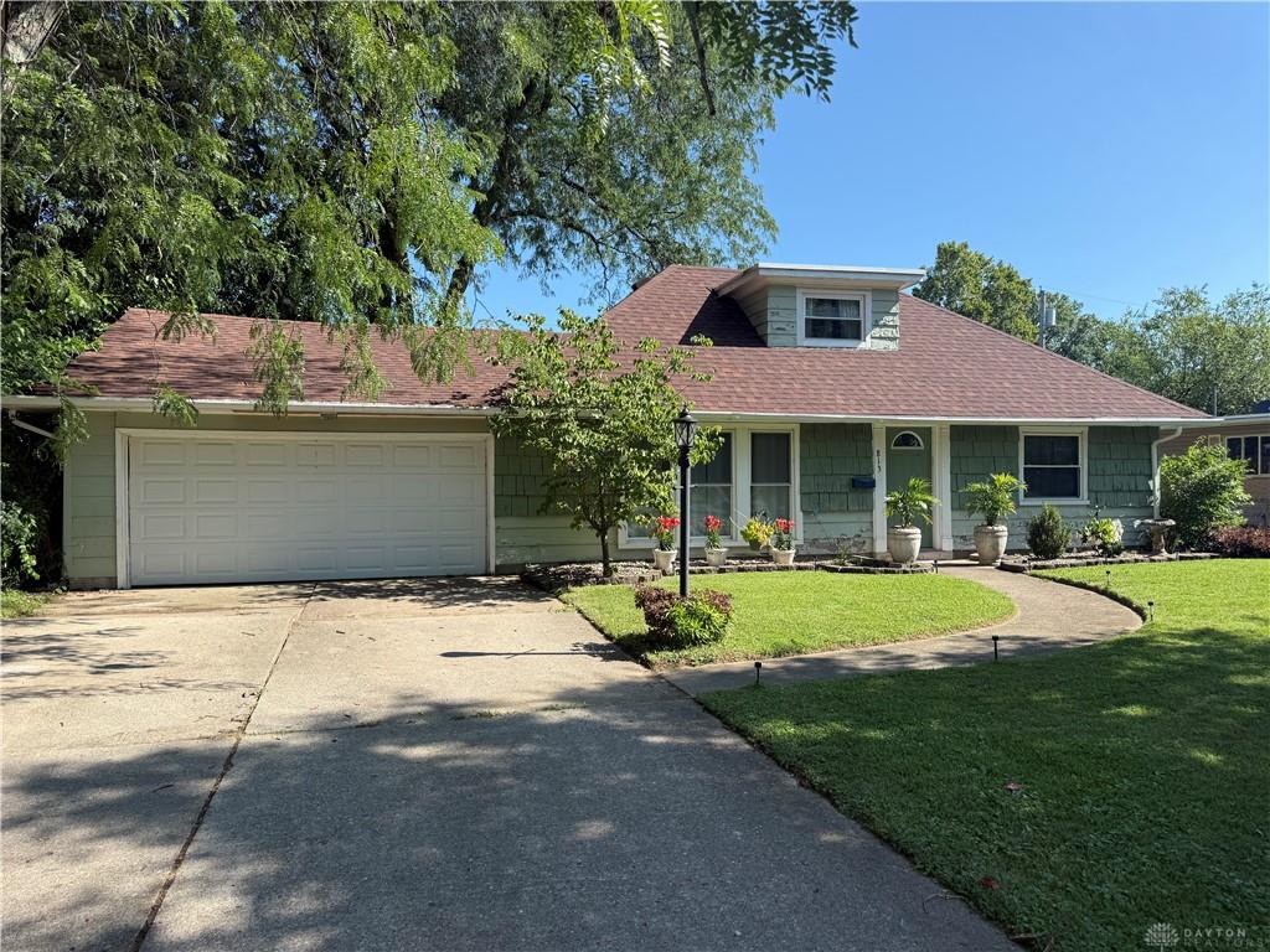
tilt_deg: +0.0
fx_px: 881
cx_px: 635
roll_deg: -0.1
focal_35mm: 24
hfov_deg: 71.6
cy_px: 476
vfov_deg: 56.8
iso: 80
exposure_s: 1/2232
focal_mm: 6.76
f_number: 1.78
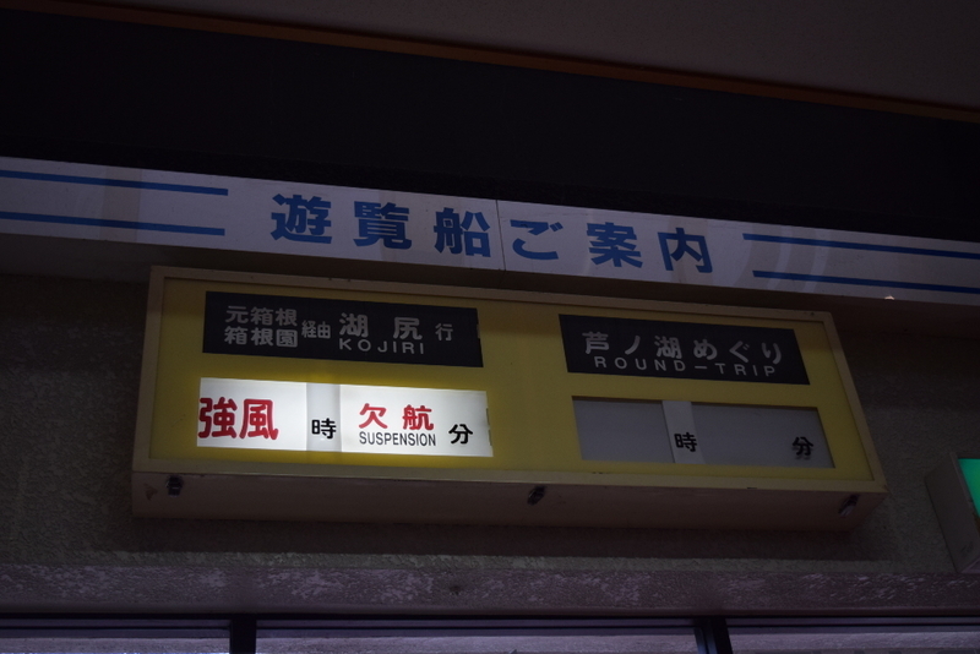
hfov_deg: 44.9
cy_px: 327
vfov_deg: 30.9
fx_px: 1185
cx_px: 490
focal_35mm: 44
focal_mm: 29
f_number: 4.2
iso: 400
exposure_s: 1/200
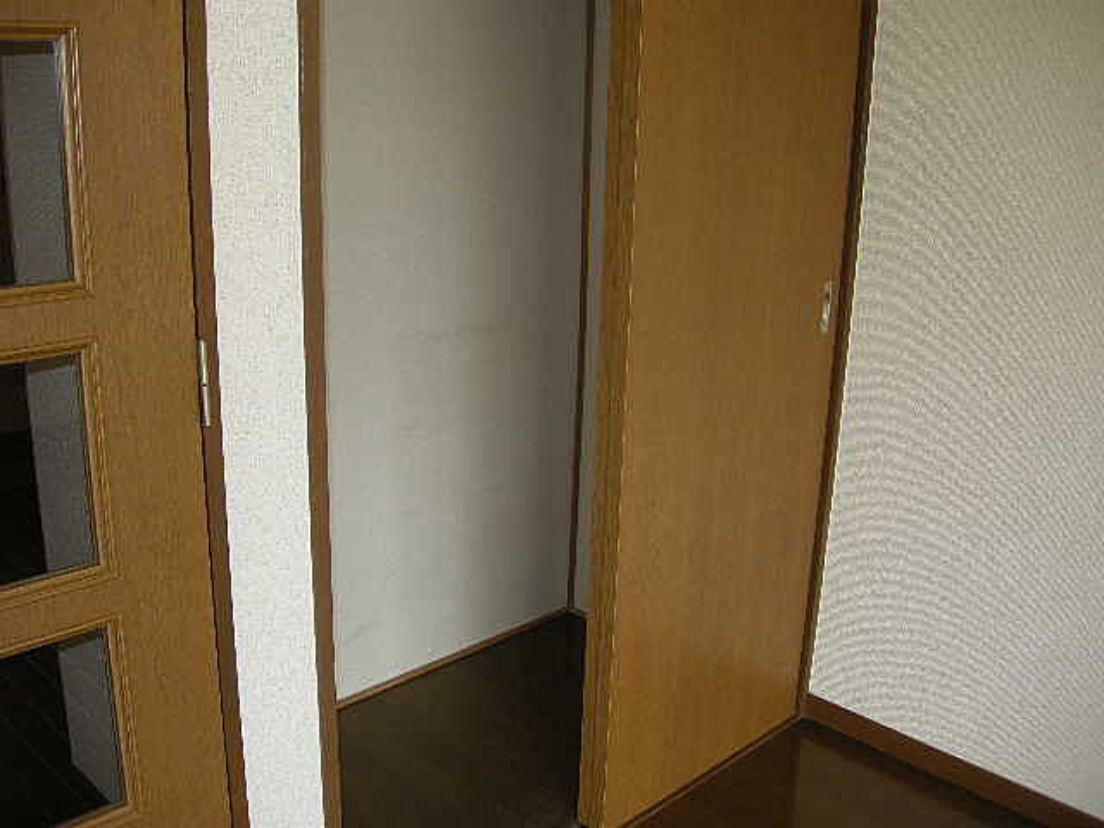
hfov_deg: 52.6
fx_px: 1116
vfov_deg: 40.7
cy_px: 414
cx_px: 552
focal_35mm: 35
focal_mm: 7.5
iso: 64
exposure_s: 1/58.8
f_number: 2.7
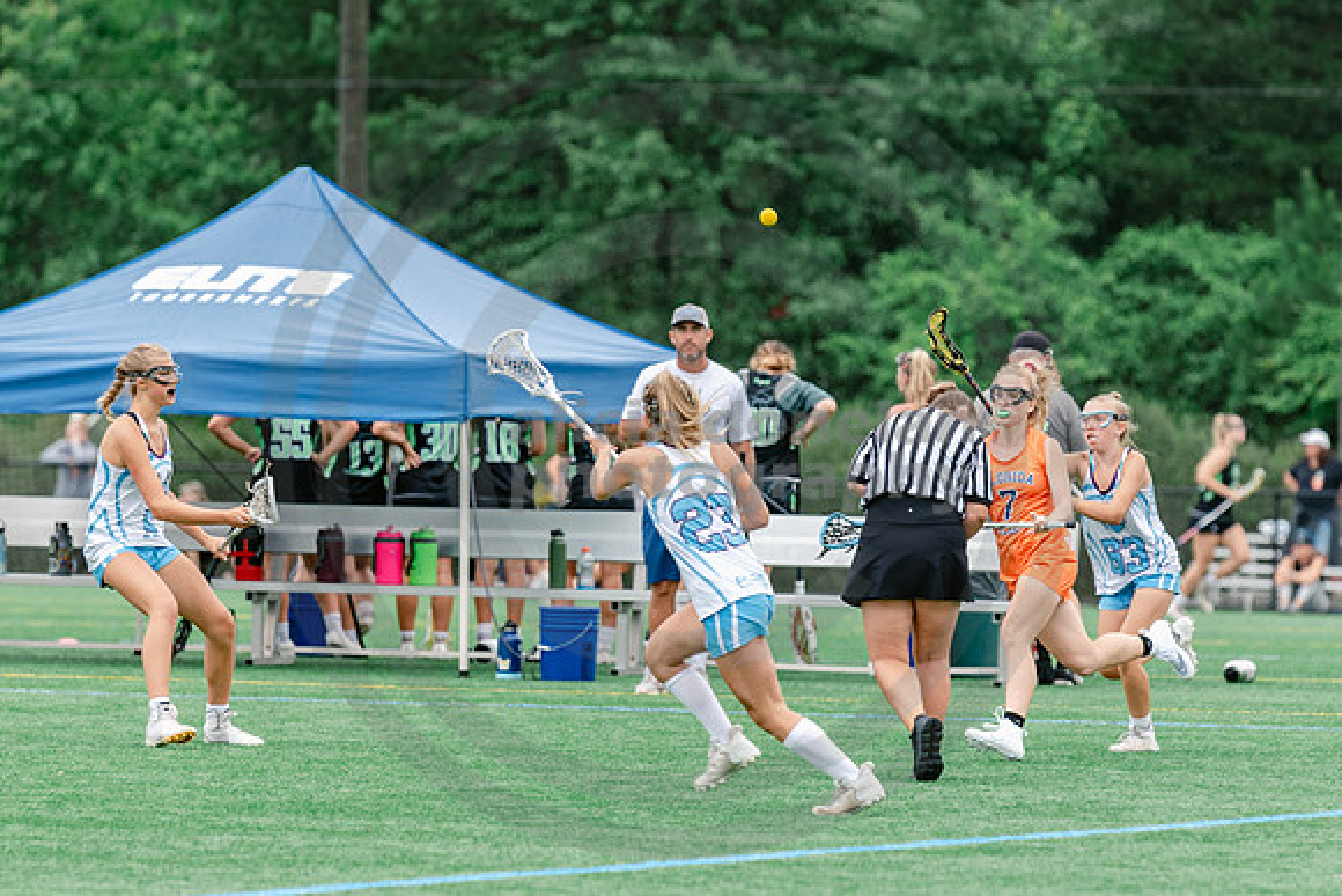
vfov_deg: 3.6
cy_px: 533
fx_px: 14062
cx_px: 781
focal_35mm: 377
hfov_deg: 5.5
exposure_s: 1/640
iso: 250
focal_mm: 200
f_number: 3.2
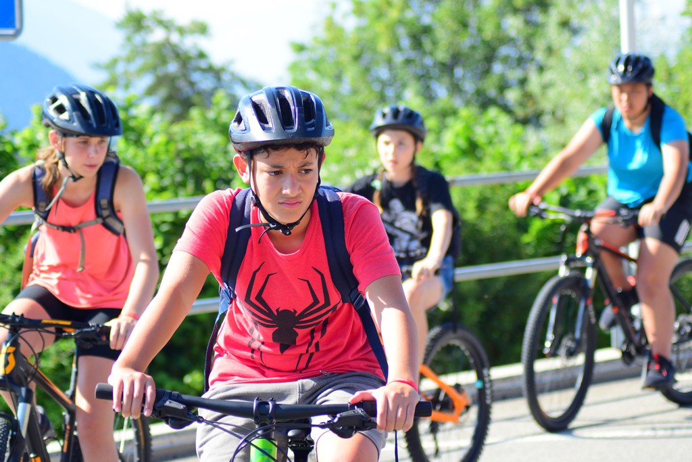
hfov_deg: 14.0
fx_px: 2826
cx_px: 346
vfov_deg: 9.3
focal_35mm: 147
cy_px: 231
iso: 640
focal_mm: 98
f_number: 4
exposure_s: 1/1250
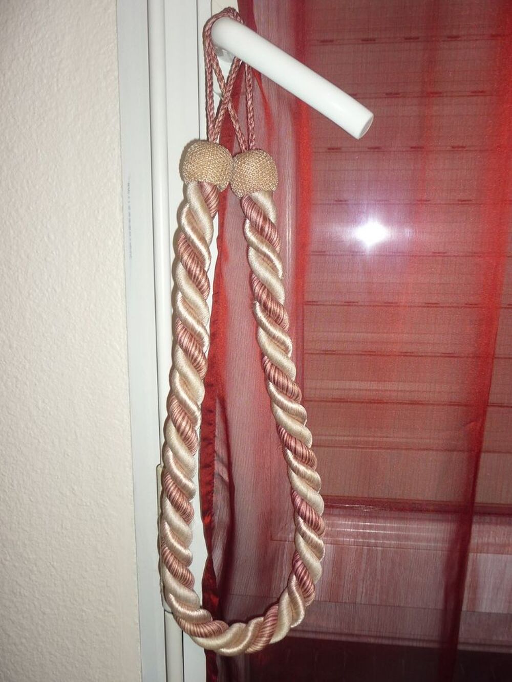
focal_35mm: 33
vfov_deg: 55.3
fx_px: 651
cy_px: 341
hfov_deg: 43.0
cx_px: 256
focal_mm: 5.5
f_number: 2.8
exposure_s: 1/30
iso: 100
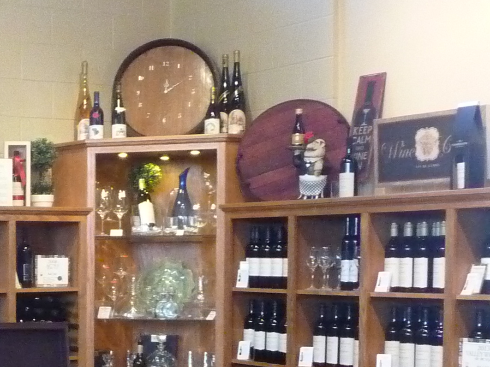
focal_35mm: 81
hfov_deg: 21.9
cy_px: 334
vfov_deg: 17.9
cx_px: -129
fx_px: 1146
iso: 800
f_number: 3.3
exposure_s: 1/30
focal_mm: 4.7
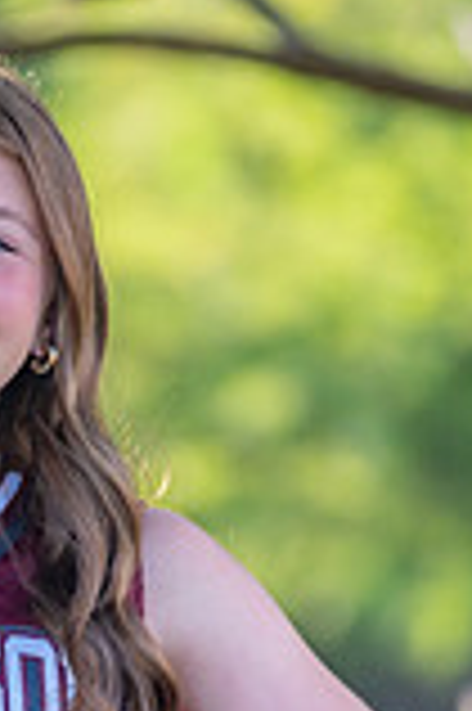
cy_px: 740
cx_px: -72
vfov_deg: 3.9
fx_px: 10307
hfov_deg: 2.6
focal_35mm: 523
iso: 200
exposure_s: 1/320
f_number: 2.8
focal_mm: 142
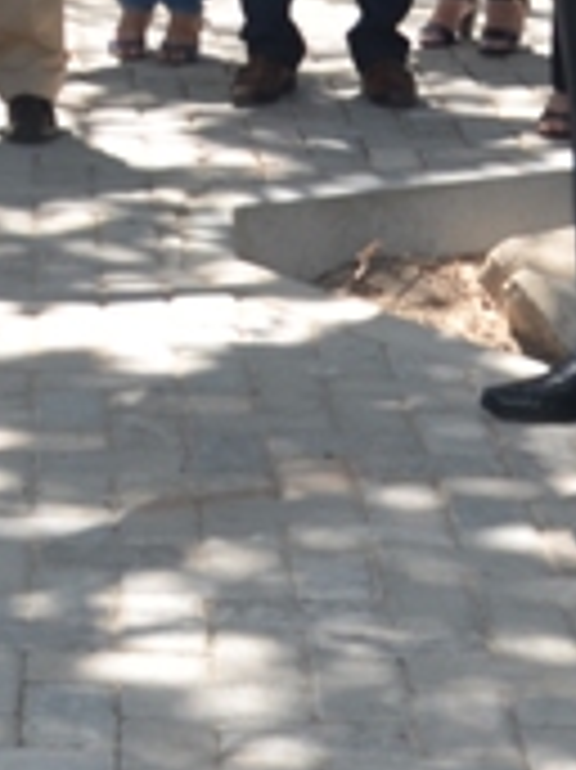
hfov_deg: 9.2
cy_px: -270
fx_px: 3443
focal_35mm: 155
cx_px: -356
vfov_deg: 12.3
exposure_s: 1/250
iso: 100
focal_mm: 18
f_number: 5
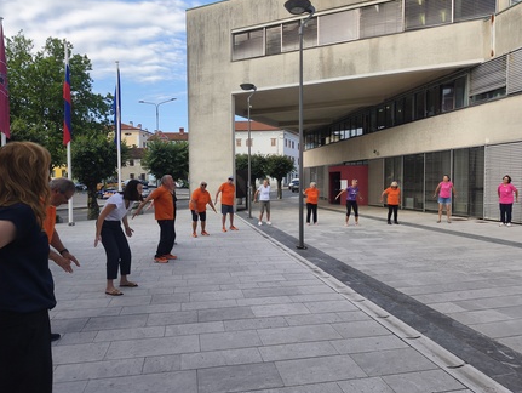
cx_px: 263
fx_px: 362
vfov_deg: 56.9
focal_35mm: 24
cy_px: 201
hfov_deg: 71.5
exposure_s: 1/462
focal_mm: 6.18
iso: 50
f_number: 1.65
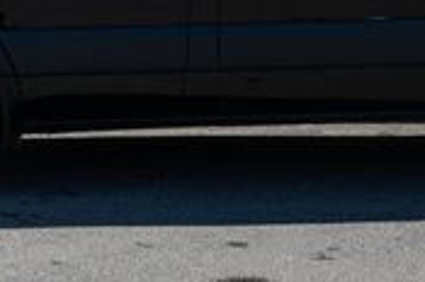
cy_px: -125
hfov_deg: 13.3
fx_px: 1815
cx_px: 364
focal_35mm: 154
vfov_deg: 8.7
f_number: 5
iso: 160
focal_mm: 28
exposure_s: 1/640
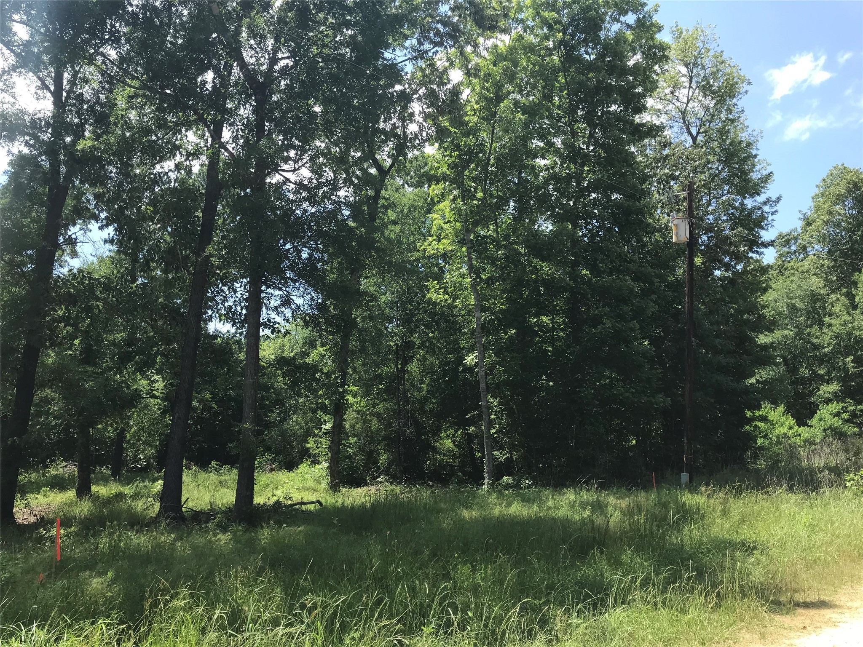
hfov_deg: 63.4
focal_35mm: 28
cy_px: 324
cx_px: 432
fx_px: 698
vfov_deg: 49.7
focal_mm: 3.99
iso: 20
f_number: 1.8
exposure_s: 1/948
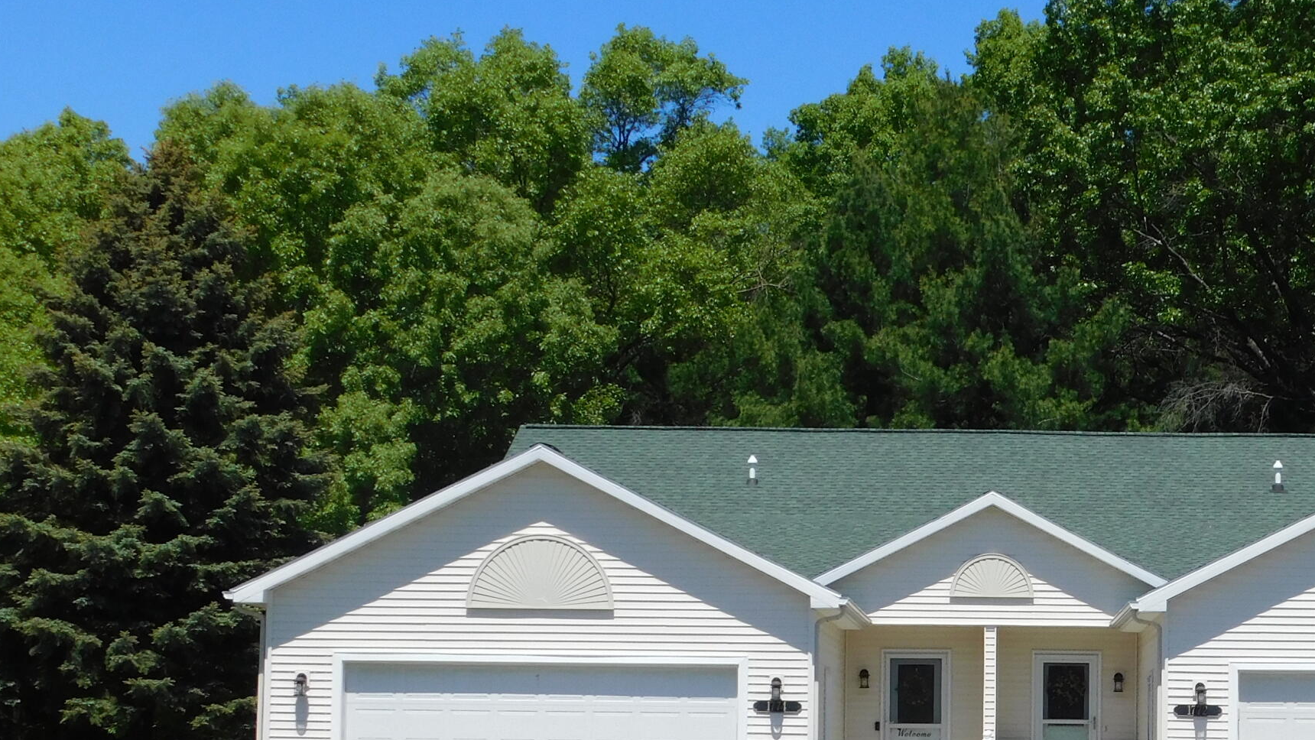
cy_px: 588
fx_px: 2650
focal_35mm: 76
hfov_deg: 27.3
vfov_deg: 15.8
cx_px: 1076
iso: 125
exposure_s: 1/1500
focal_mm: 7.1
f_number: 3.6
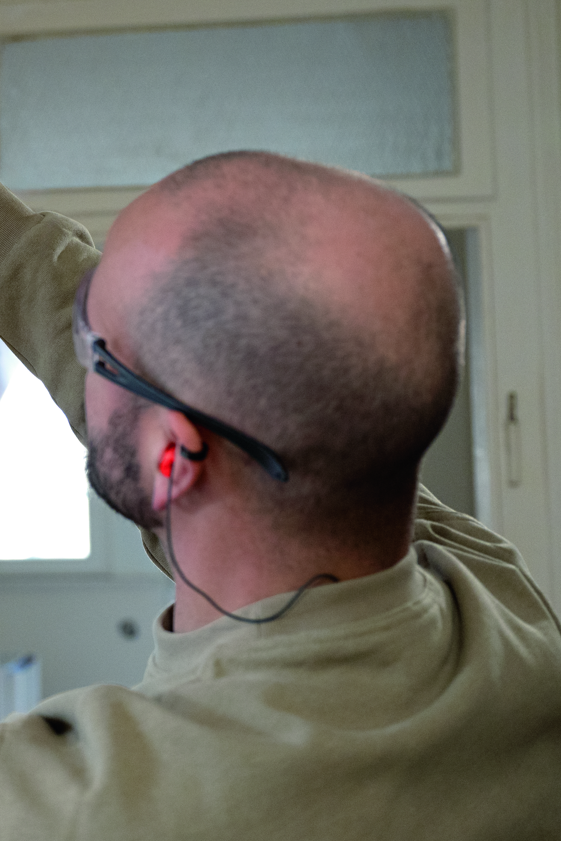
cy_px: 303
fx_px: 2080
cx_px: -256
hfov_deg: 14.4
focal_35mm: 89
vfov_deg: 22.8
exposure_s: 1/160
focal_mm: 40
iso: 1000
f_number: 4
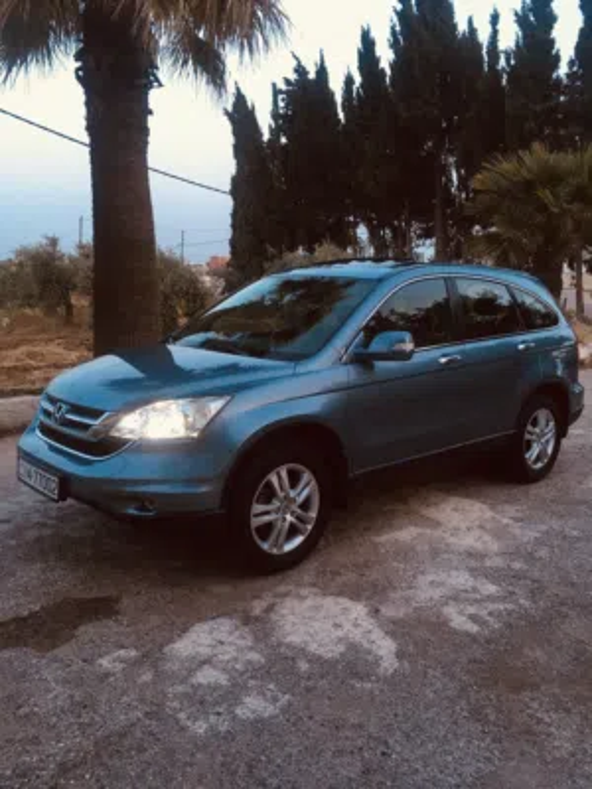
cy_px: 394
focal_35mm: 29
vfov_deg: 61.7
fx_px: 661
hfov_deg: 48.2
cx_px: 296
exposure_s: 1/33
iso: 50
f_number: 2.2
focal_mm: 4.15
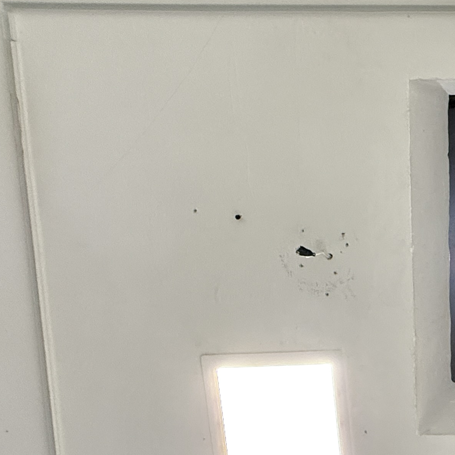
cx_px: 626
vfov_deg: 40.0
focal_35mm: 42
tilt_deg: +81.7
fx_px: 625
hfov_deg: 29.8
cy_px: 249
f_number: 2.2
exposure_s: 1/60
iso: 320
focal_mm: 2.22
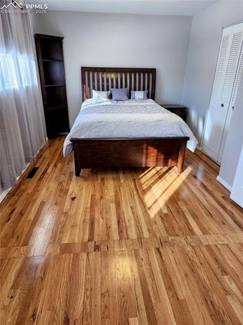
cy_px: 162
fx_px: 215
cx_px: 122
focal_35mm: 23
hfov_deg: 58.9
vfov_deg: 73.9
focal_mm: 6.4
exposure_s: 1/120
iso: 200
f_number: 1.8
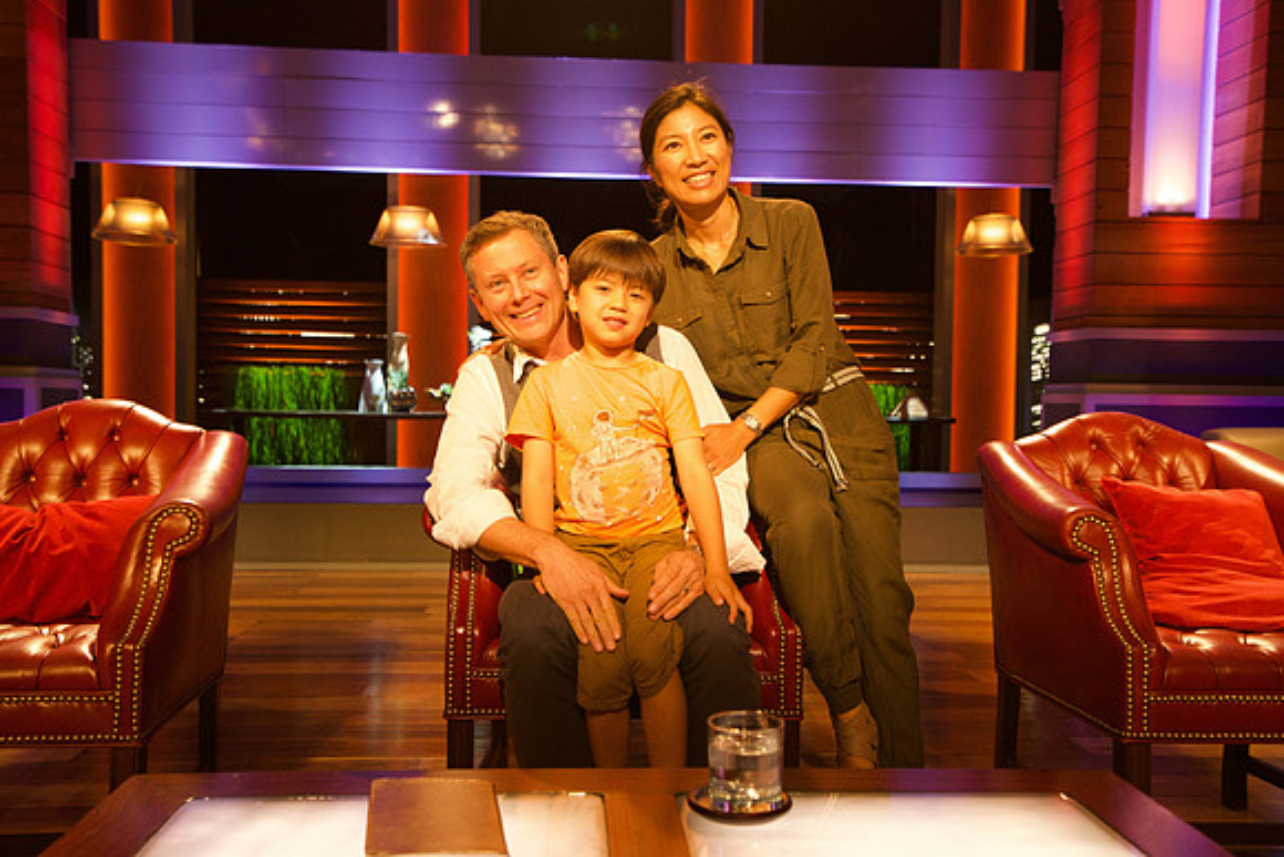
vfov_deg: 37.9
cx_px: 642
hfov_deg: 54.4
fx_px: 1249
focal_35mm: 35
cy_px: 428
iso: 2000
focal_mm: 35
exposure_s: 1/60
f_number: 4
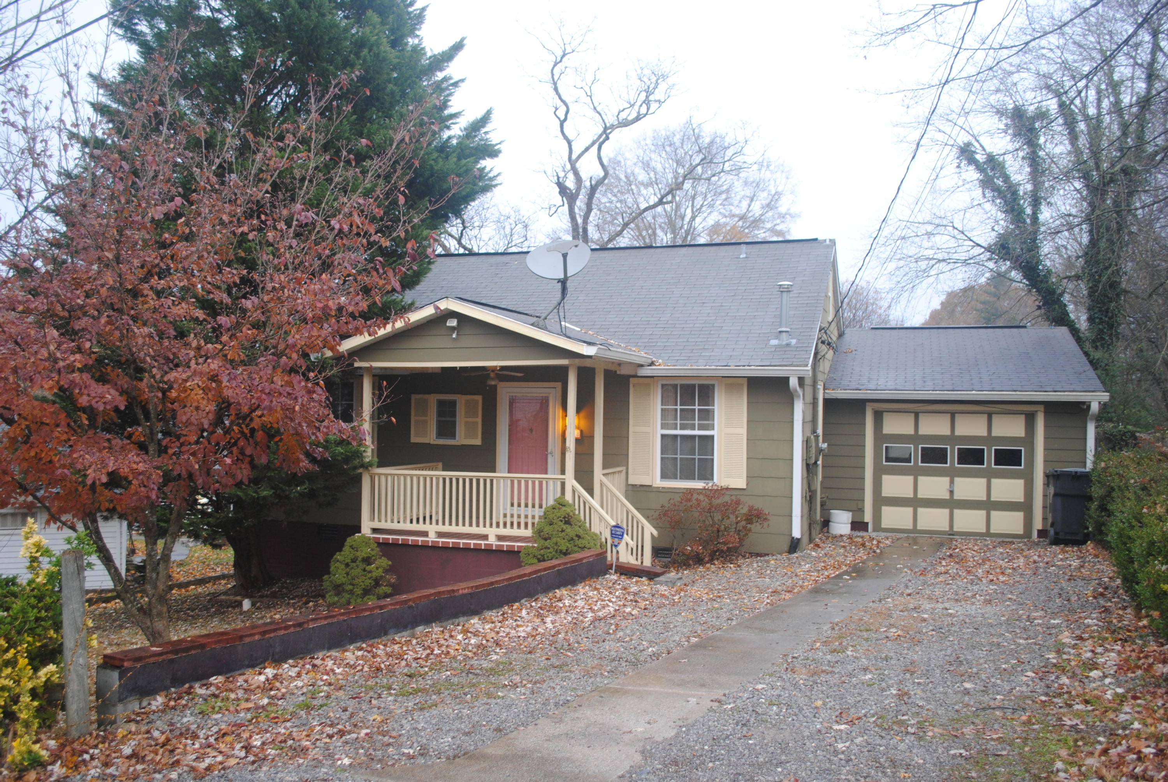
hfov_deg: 61.9
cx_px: 584
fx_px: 974
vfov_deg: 43.7
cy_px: 391
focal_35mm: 30
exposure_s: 1/20
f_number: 3.8
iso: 200
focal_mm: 20
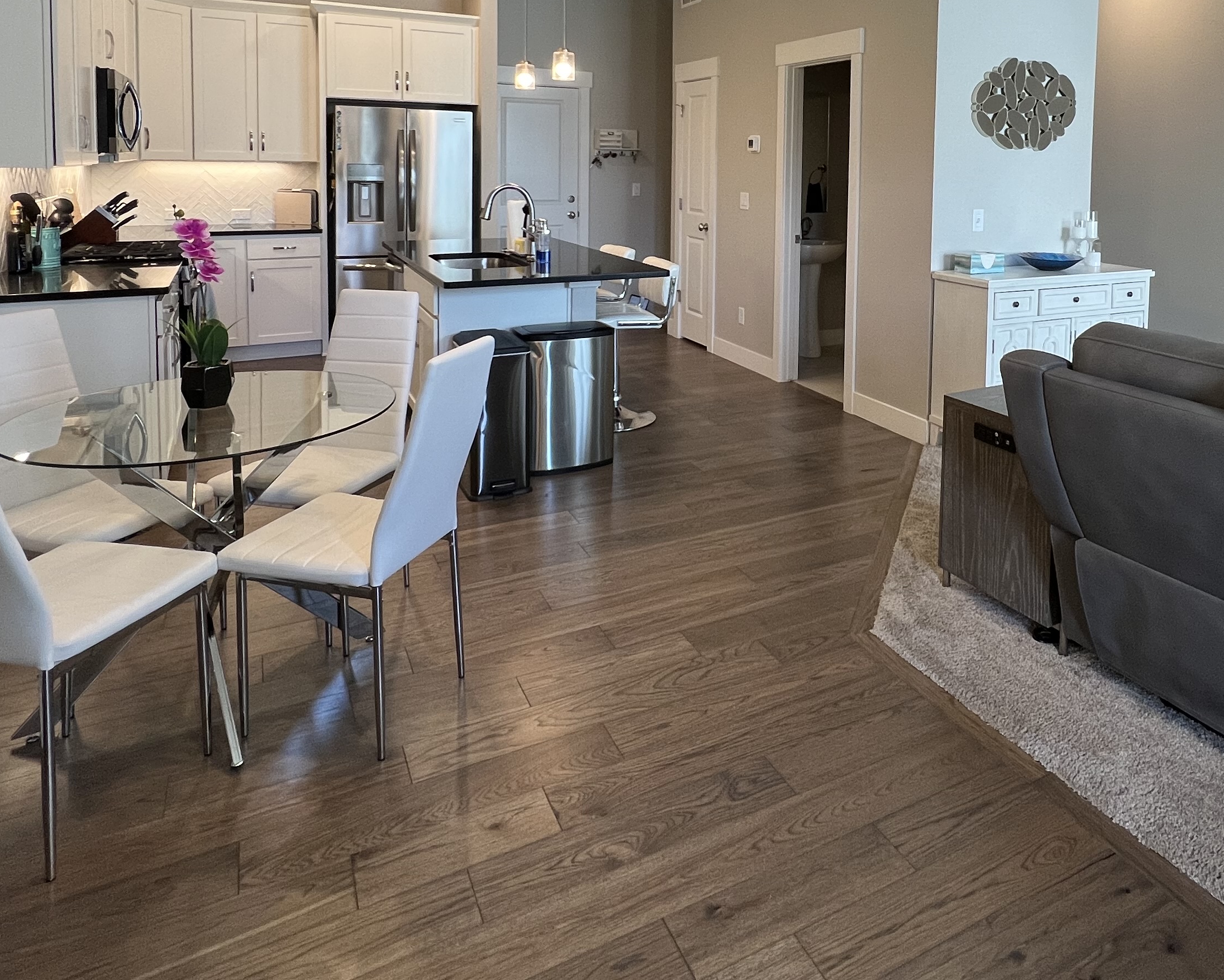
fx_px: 833
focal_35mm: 23
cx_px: 772
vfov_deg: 56.9
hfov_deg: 71.3
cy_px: 210
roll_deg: -1.0
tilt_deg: -3.3
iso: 160
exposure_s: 1/120
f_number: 1.8
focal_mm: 1.57
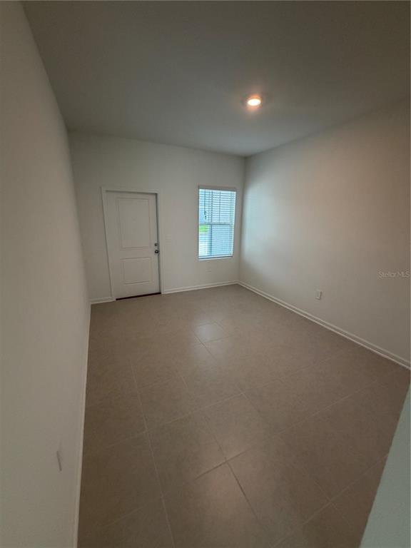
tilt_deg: -15.2
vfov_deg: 102.1
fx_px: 222
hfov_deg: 85.7
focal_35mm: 14
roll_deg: -0.8
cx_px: 206
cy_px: 274
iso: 250
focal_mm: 2.22
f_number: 2.2
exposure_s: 1/120
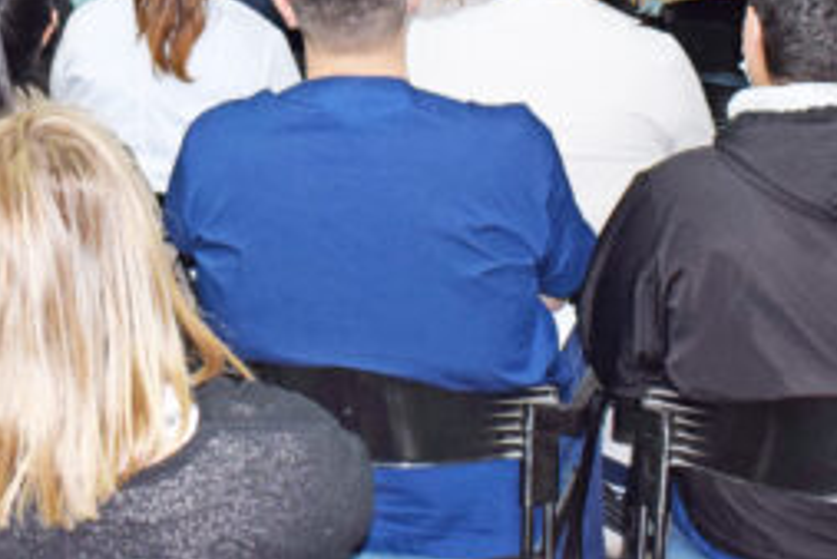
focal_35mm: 100
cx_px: 96
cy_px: -152
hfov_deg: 20.0
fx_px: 2326
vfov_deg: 13.3
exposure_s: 1/60
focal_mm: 22
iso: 800
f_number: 4
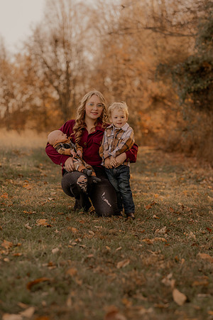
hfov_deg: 16.1
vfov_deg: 23.9
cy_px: 160
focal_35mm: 85
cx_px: 106
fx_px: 754
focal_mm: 85
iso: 200
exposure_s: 1/320
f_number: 2.8
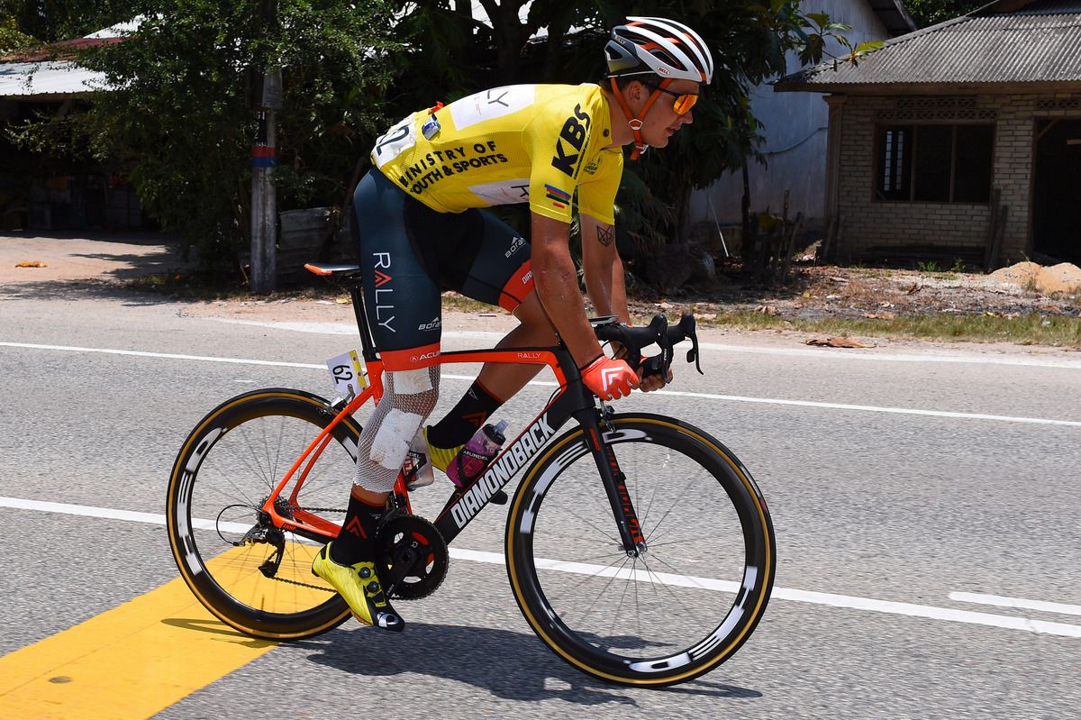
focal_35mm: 40
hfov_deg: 48.5
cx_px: 540
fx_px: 1201
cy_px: 360
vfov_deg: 33.4
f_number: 9
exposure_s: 1/1000
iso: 400
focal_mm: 40
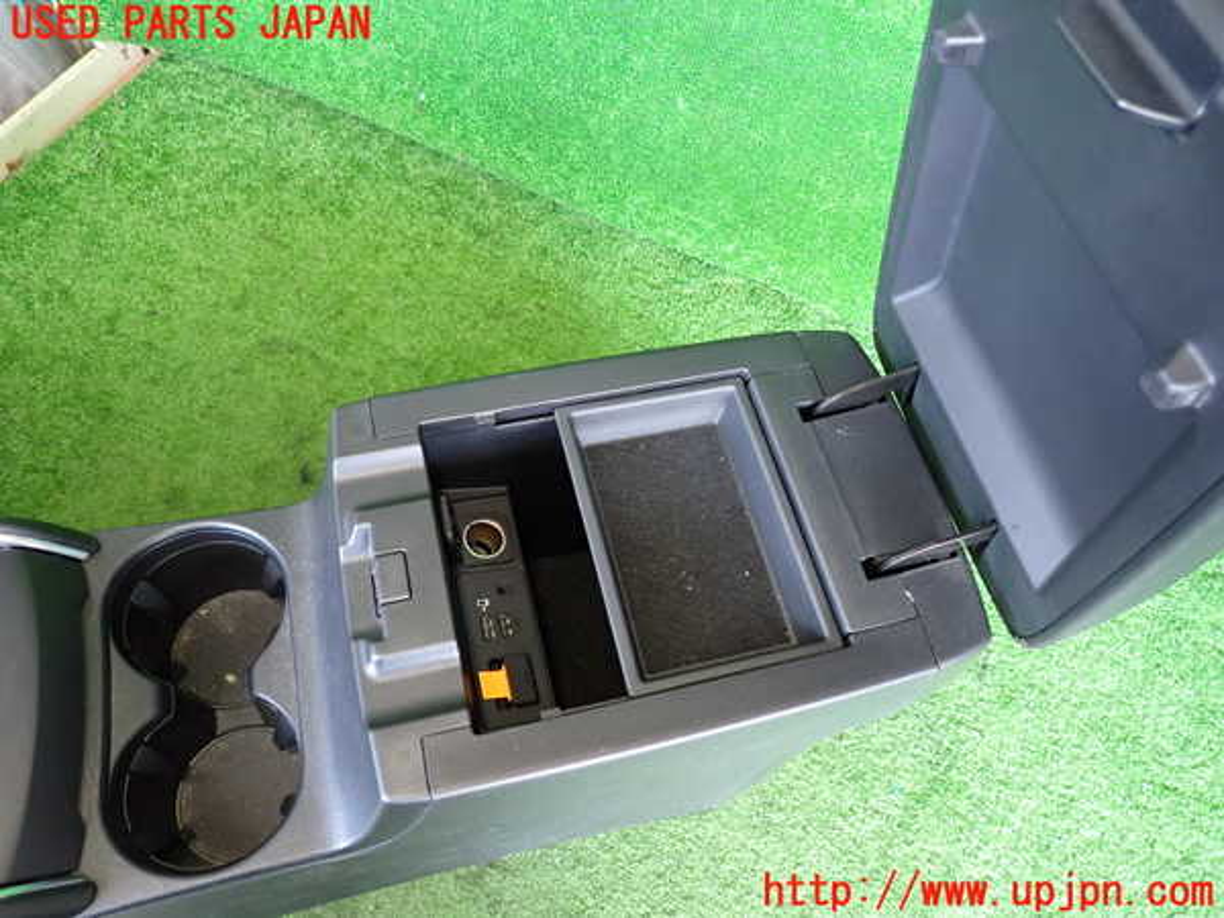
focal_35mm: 25
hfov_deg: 69.4
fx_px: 884
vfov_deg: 54.9
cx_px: 612
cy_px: 459
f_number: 2
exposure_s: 1/30
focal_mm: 4.5
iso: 400
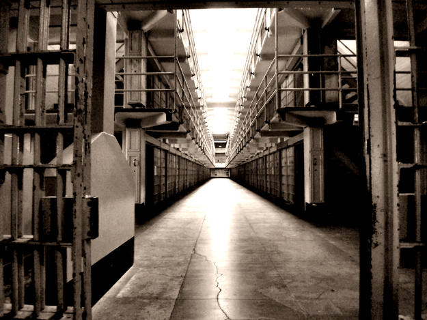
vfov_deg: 58.9
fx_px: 284
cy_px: 160
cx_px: 214
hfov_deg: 73.9
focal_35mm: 23
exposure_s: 1/8
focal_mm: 3.8
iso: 200
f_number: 2.8
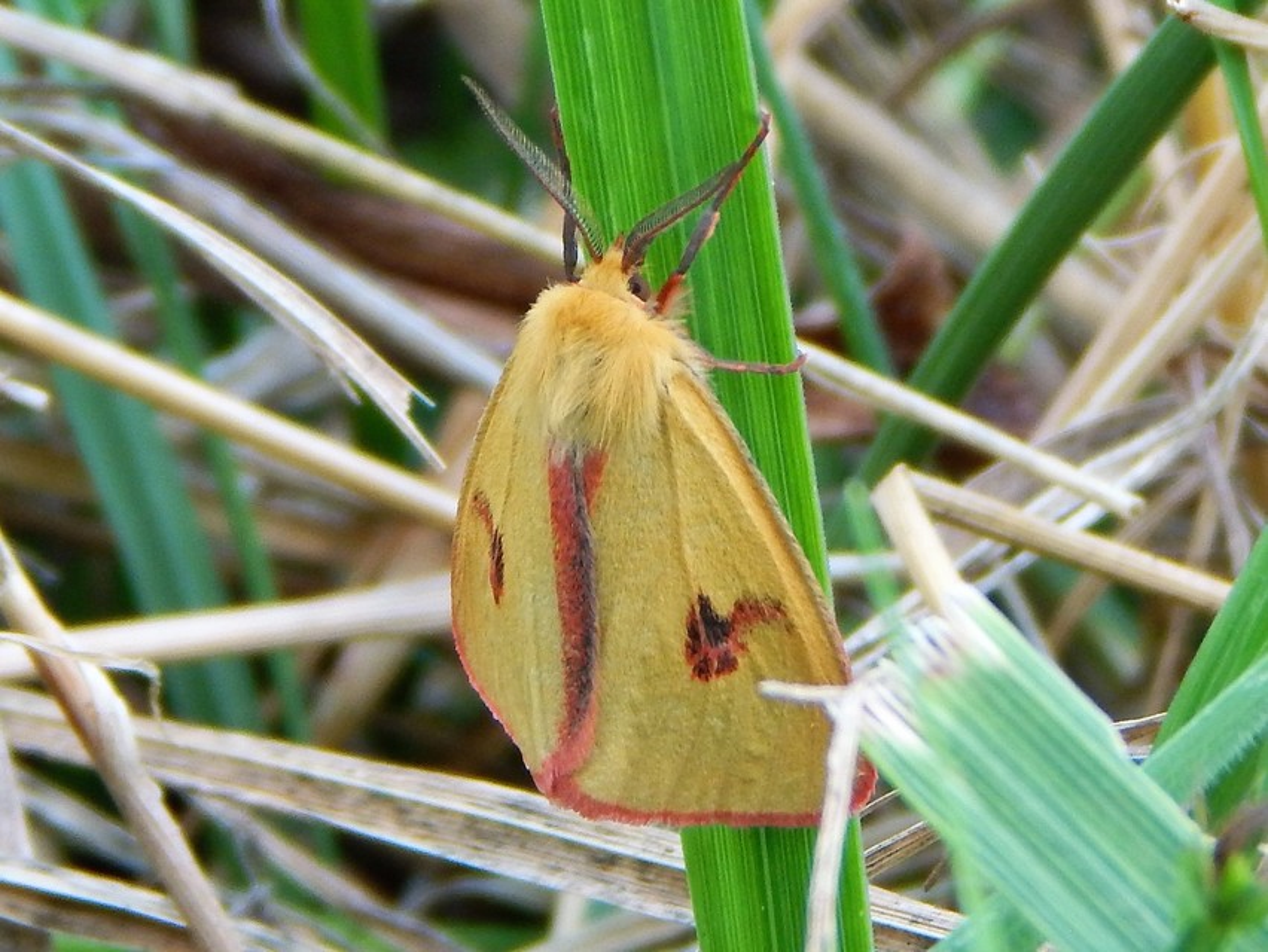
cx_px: 634
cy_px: 476
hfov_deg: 7.9
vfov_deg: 6.0
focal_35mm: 250
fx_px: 9163
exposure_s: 1/30
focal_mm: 44.9
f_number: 5.6
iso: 140
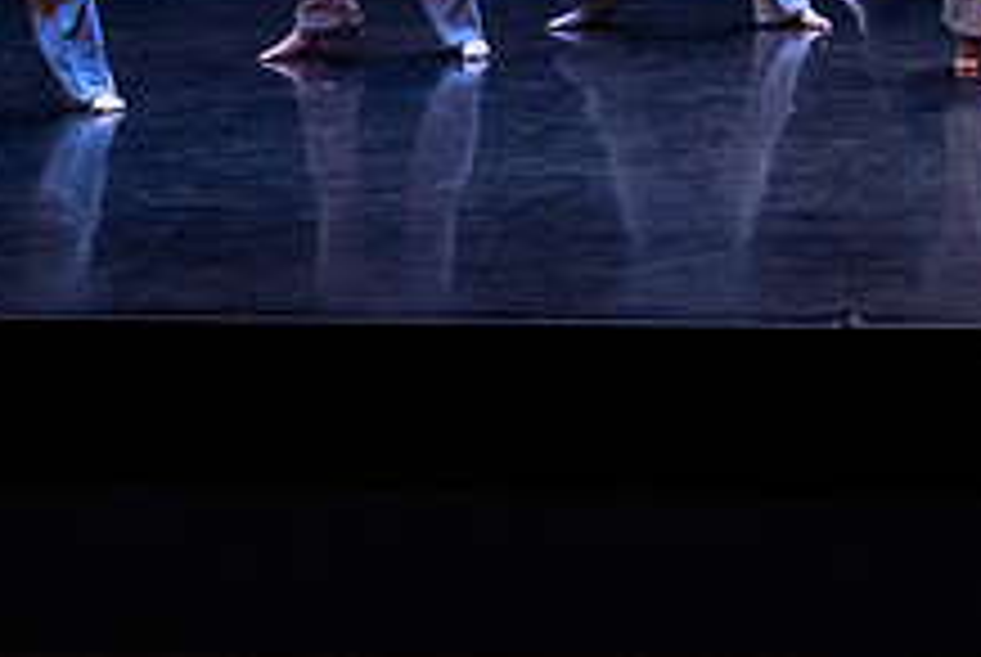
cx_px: 1045
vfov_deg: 11.0
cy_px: -197
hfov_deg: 16.3
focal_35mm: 122
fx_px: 3329
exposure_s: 1/320
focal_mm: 36
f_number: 4
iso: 4000
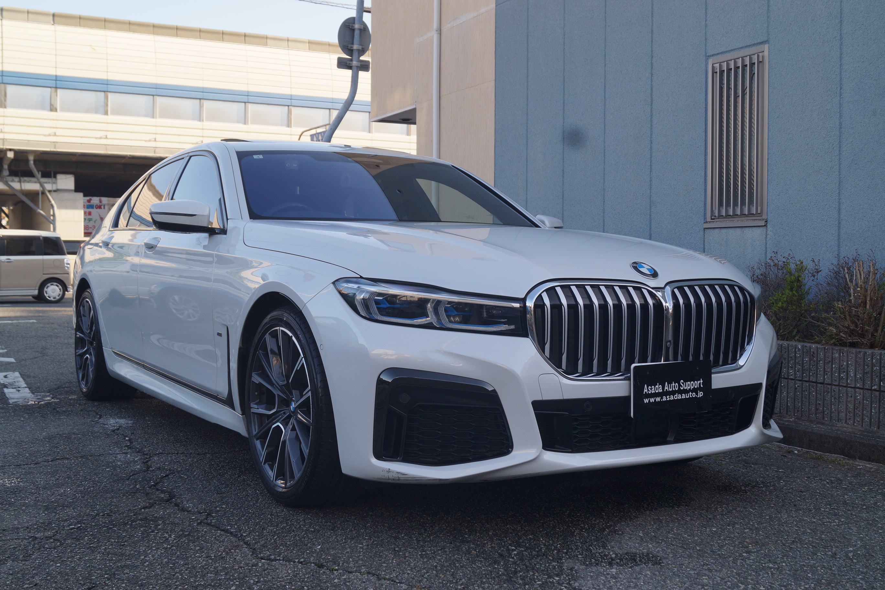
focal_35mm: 39
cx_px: 442
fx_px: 959
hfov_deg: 49.6
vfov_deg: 34.2
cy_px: 295
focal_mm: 26
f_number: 5.6
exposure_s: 1/125
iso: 100
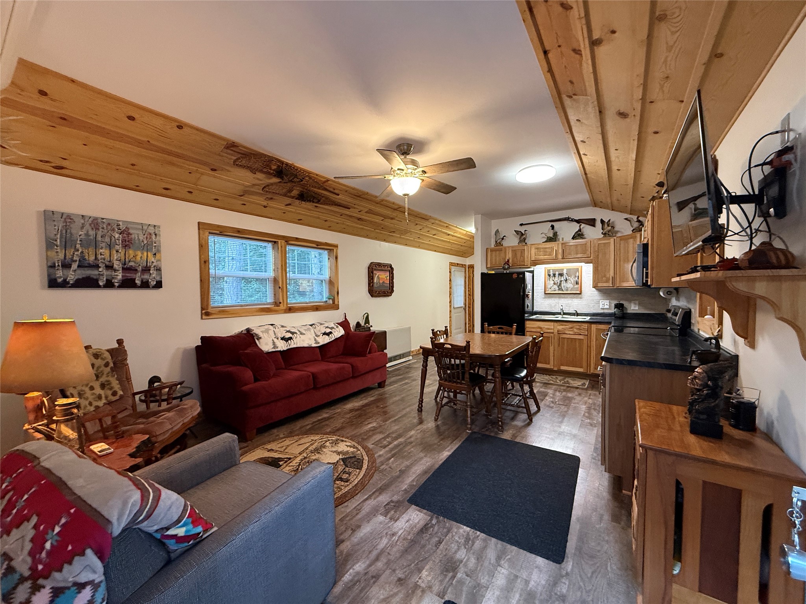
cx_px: 403
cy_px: 302
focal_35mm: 14
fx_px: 326
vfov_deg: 85.7
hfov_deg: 102.1
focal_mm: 2.22
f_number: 2.2
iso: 320
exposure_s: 1/60
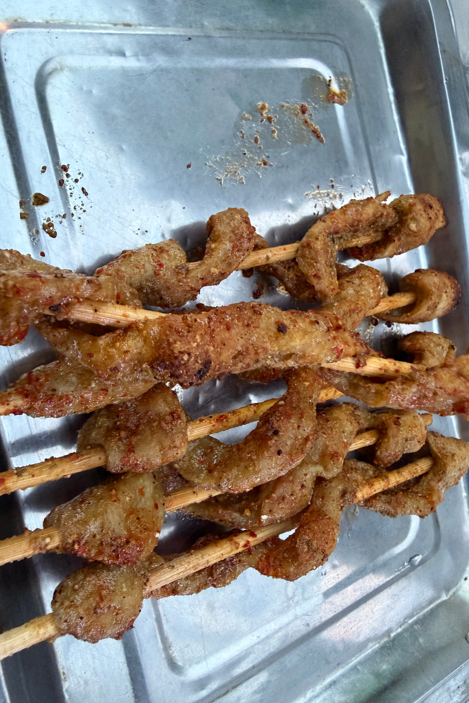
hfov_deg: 51.3
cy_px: 352
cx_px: 230
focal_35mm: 25
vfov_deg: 71.5
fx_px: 489
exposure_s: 1/50
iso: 500
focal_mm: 2.22
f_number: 2.2
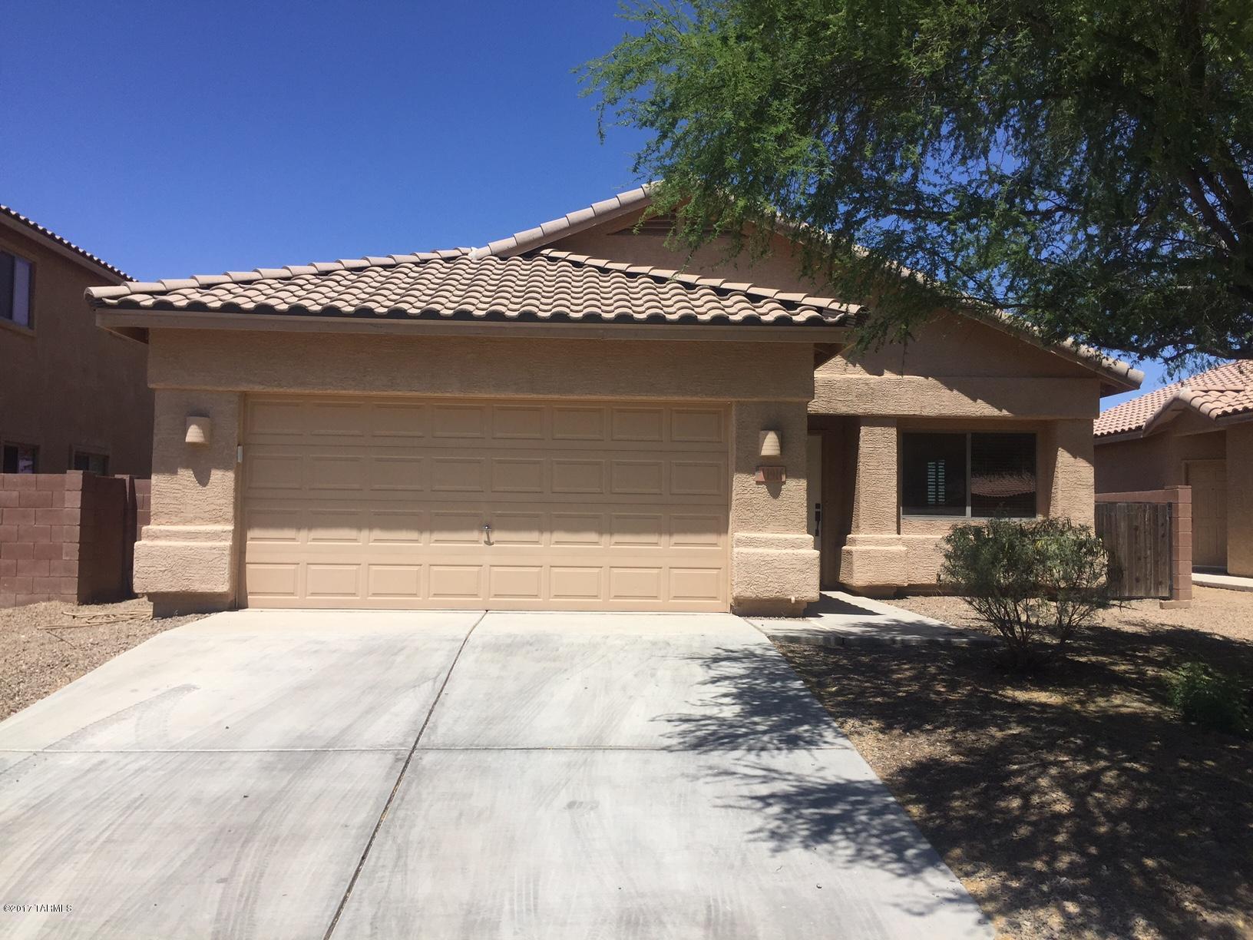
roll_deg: -0.4
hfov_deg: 61.7
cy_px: 470
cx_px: 626
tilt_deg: +2.4
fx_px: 1050
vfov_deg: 48.2
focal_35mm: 29
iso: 32
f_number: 2.2
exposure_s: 1/2825
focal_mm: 4.15
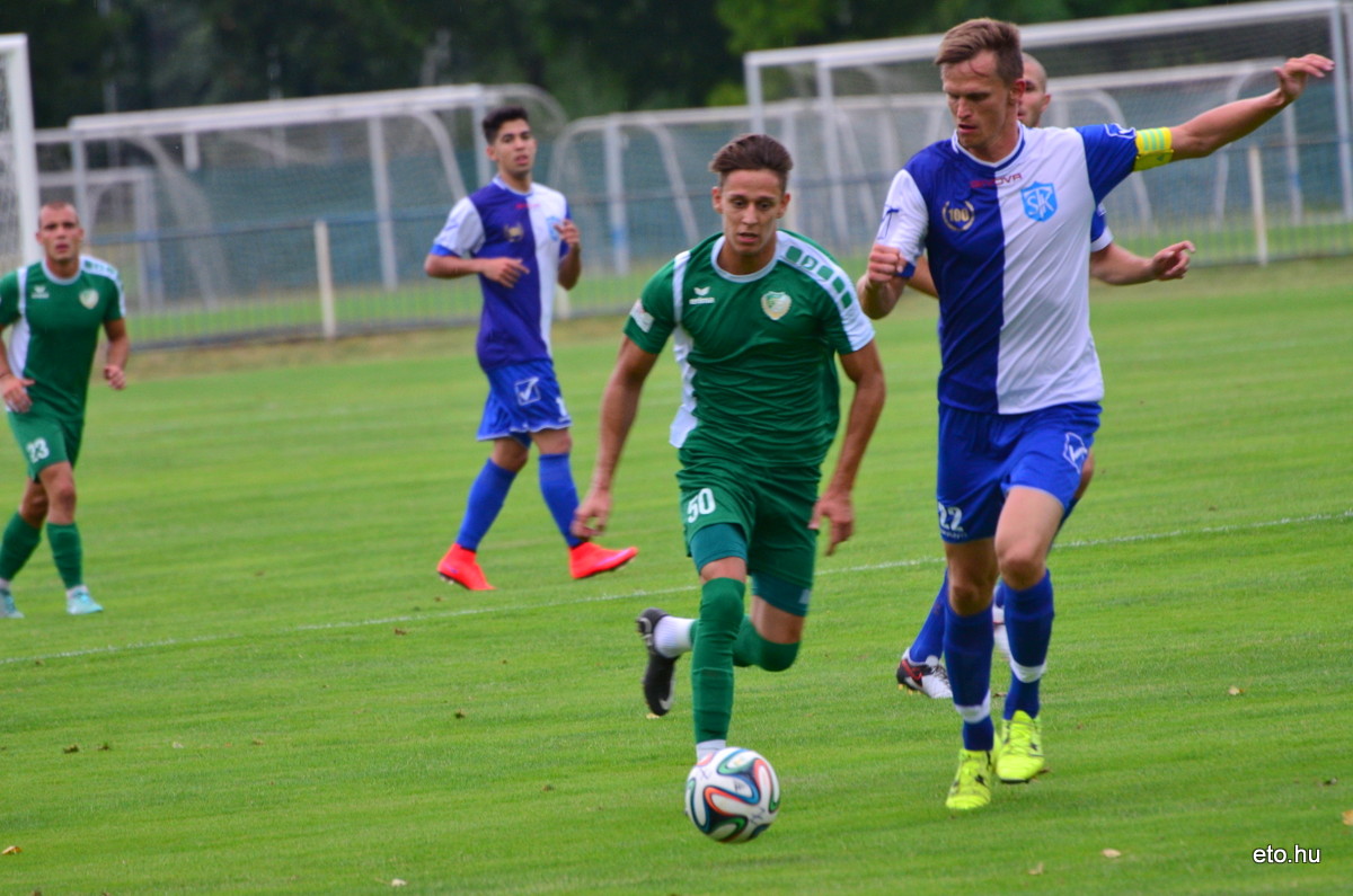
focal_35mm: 450
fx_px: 16879
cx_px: 676
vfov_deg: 3.0
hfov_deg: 4.6
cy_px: 448
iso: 800
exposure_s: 1/250
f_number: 5.6
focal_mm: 300
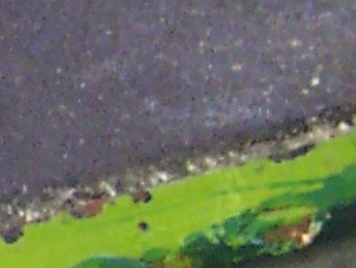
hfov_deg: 6.4
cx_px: -630
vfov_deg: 5.2
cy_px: 18
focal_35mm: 288
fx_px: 2964
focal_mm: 5.6
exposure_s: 1/30
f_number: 2.8
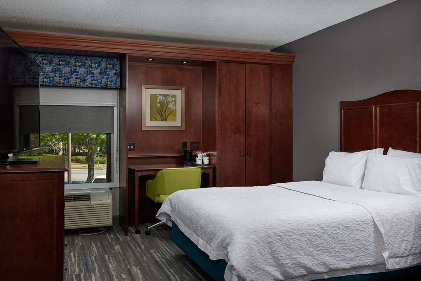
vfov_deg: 41.1
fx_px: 374
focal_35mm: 32
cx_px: 210
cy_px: 140
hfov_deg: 58.7
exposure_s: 1/250
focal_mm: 32
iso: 200
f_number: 8
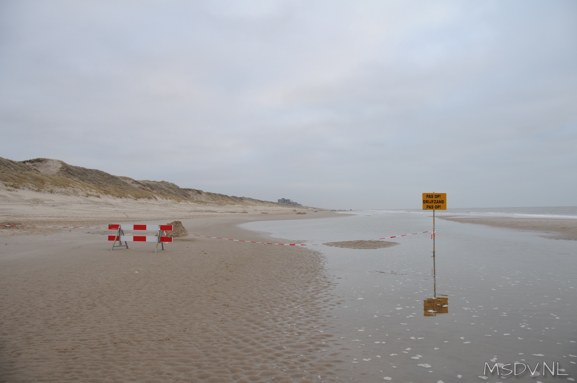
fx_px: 432
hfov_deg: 67.4
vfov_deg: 47.8
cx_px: 288
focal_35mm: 27
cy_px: 192
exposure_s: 1/100
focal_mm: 18
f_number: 5
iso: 400
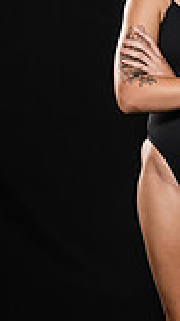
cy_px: 139
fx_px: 1938
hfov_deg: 5.3
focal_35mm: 228
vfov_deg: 9.5
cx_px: 259
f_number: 5.6
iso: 320
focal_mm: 75
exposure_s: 1/250
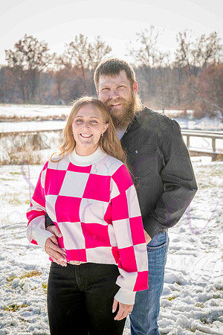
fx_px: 697
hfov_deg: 18.2
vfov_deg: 27.0
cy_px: 168
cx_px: 112
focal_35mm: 75
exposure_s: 1/1000
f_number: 9
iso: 800
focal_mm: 75
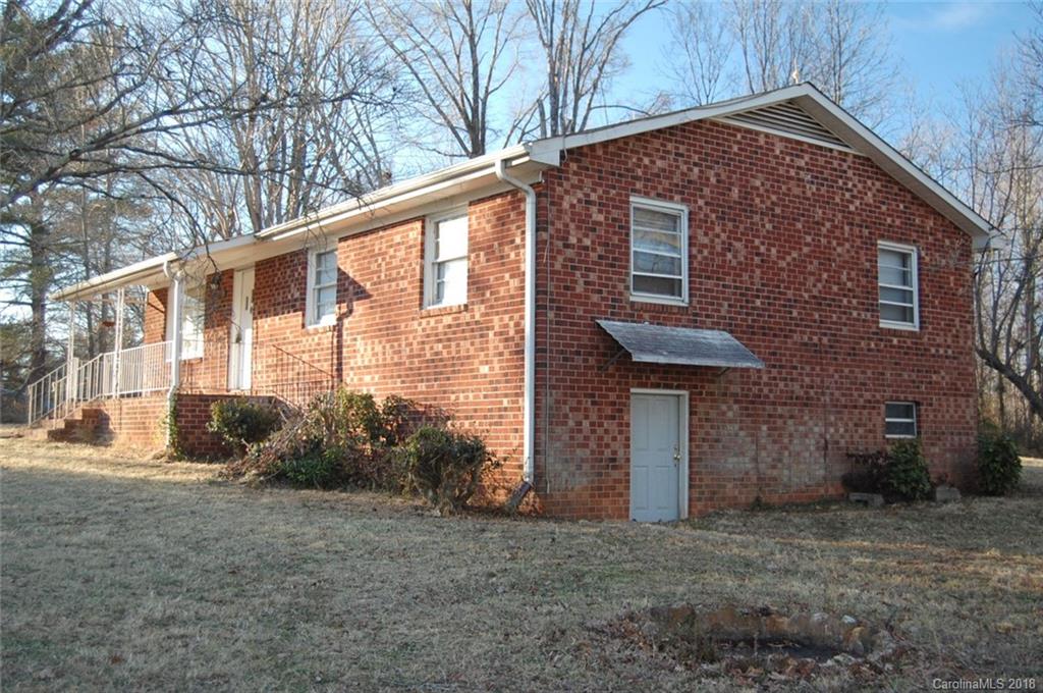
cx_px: 522
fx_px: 1215
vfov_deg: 31.8
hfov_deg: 46.5
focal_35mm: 42
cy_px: 346
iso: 400
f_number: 4.2
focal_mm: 28
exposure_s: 1/125
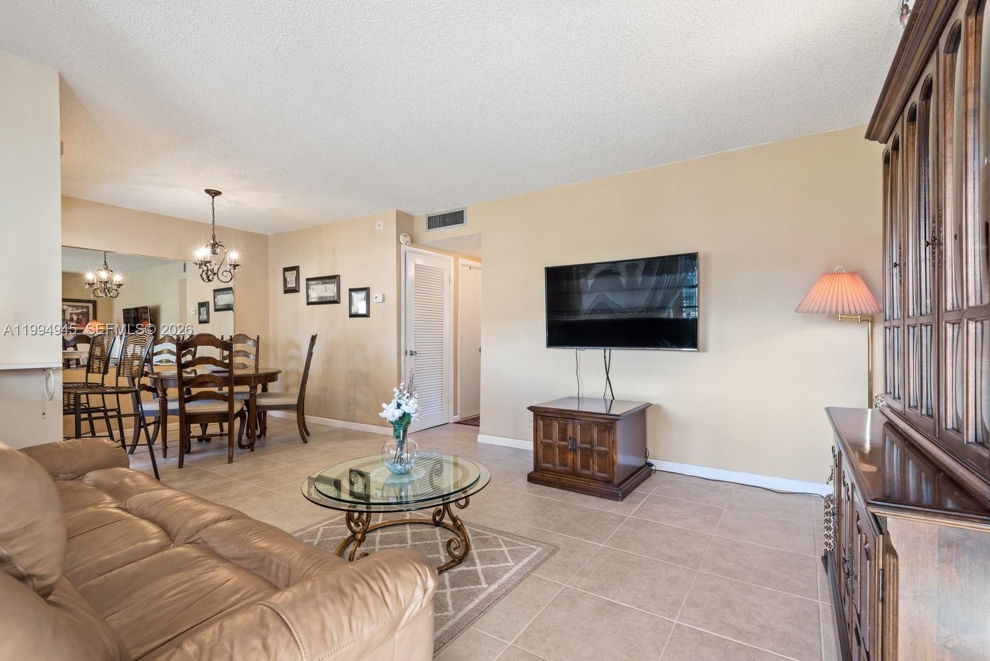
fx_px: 440
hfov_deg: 96.7
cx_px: 495
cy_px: 330
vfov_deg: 73.8
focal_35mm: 16
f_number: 8
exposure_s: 1/15
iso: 250
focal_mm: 16
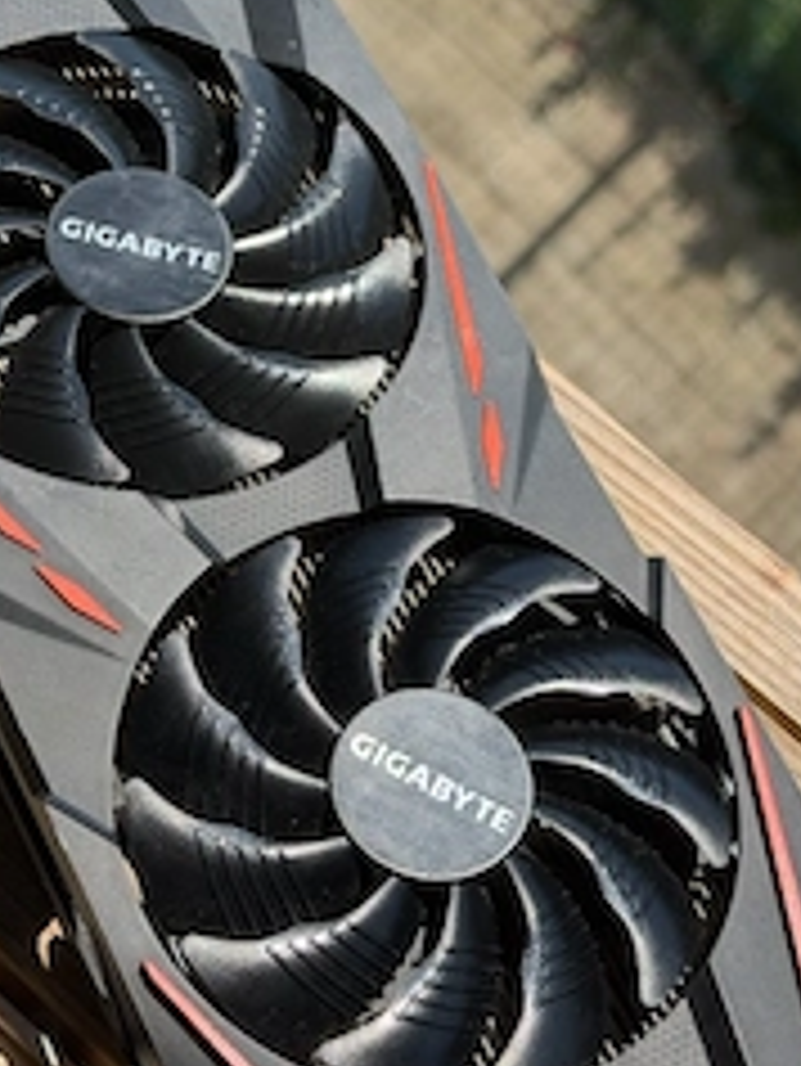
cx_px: 356
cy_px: 468
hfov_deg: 18.2
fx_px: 2497
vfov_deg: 24.1
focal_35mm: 81
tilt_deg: -62.5
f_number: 1.78
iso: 80
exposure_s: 1/4098
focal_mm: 6.76
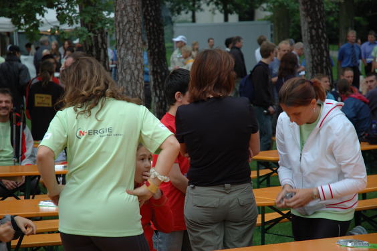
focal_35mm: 105
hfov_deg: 19.5
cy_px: 126
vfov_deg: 13.0
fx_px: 1099
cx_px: 188
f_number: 4.5
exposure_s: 1/60
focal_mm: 70
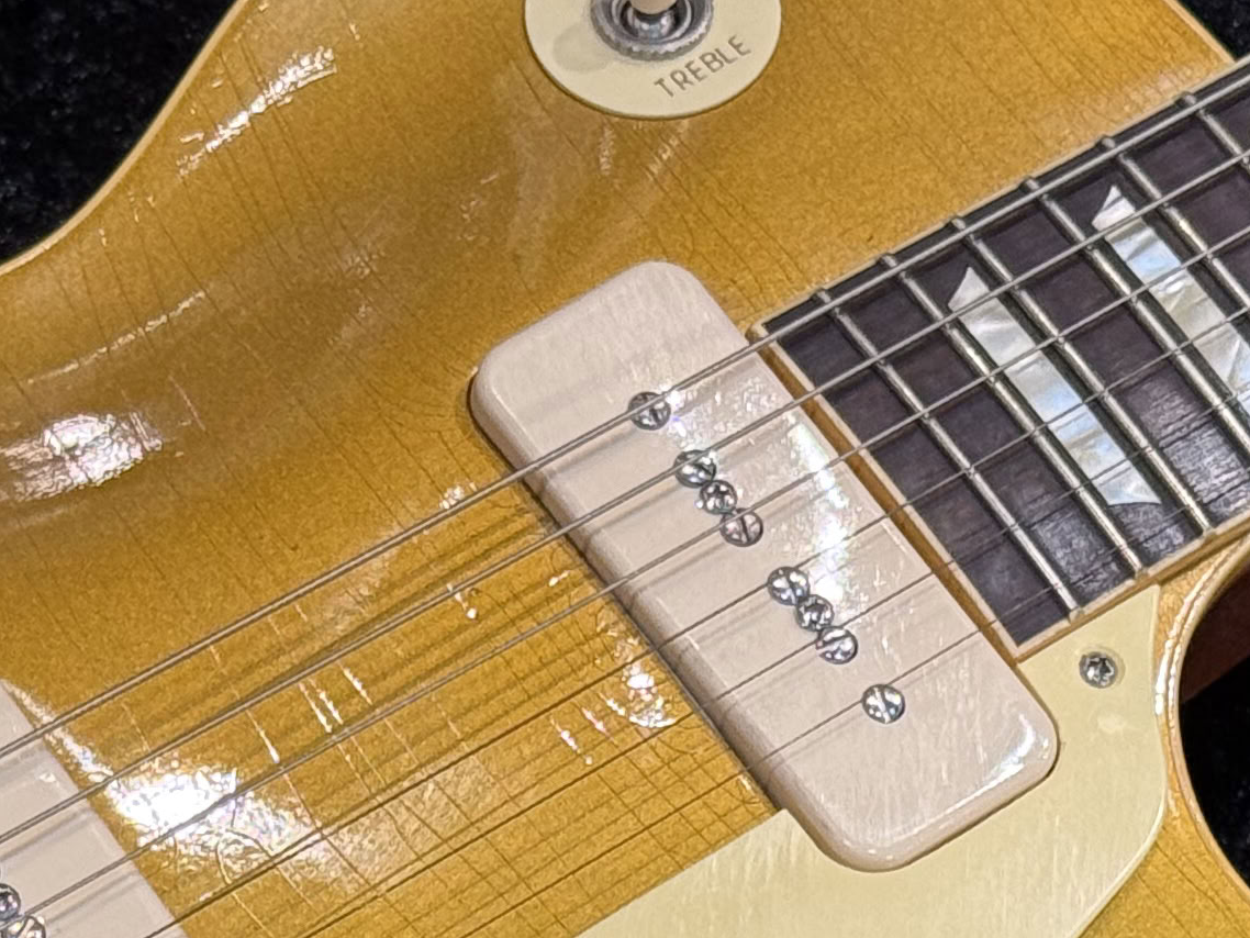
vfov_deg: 8.6
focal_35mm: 170
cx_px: 52
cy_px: 1299
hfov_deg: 11.5
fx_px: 6140
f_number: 1.78
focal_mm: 6.76
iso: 64
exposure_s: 1/60
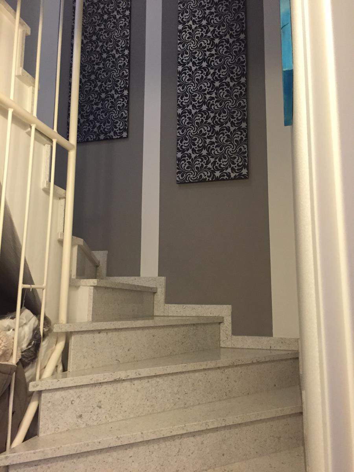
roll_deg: -0.3
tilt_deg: +10.8
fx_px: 395
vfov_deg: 61.7
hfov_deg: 48.2
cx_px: 177
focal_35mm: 29
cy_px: 236
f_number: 2.2
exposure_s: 1/25
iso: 250
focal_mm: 4.15
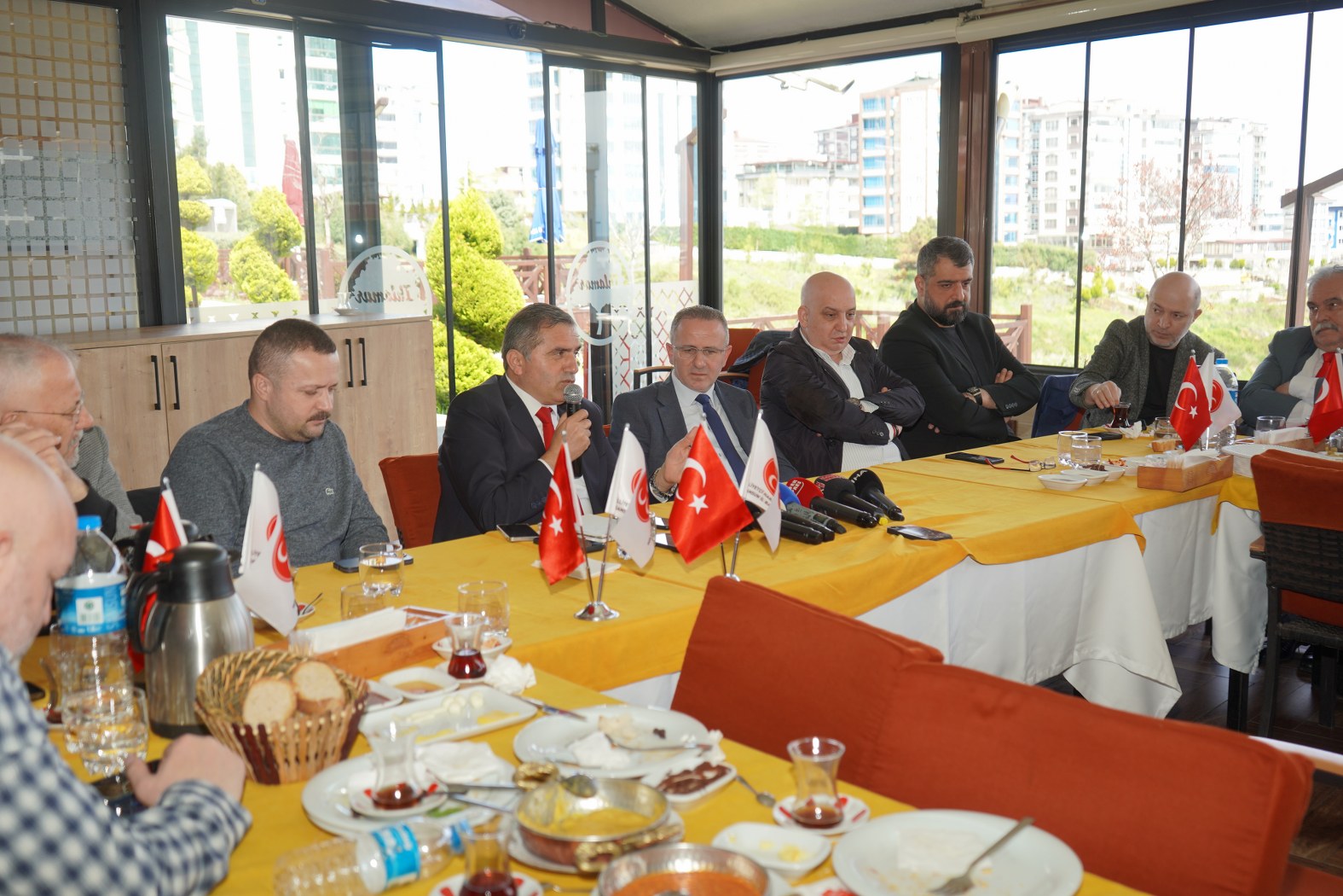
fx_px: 1343
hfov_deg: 53.1
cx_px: 672
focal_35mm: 36
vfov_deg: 36.9
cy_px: 448
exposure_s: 1/160
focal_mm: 36
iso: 125
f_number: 4
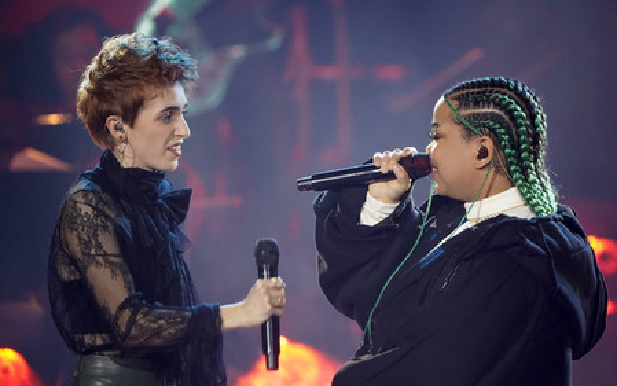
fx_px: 10328
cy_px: 196
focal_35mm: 614
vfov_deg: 2.1
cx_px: 308
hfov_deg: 3.4
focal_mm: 600
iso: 4000
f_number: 6.3
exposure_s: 1/100
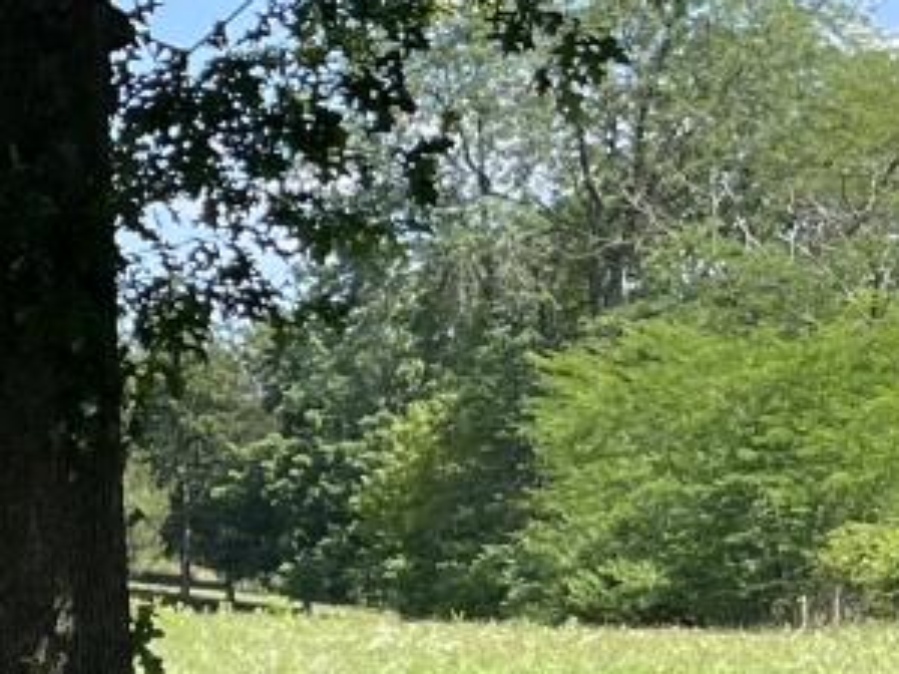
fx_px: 3608
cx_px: -1275
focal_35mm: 139
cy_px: 409
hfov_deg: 11.6
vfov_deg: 10.7
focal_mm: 5.1
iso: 50
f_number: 1.6
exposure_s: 1/1422
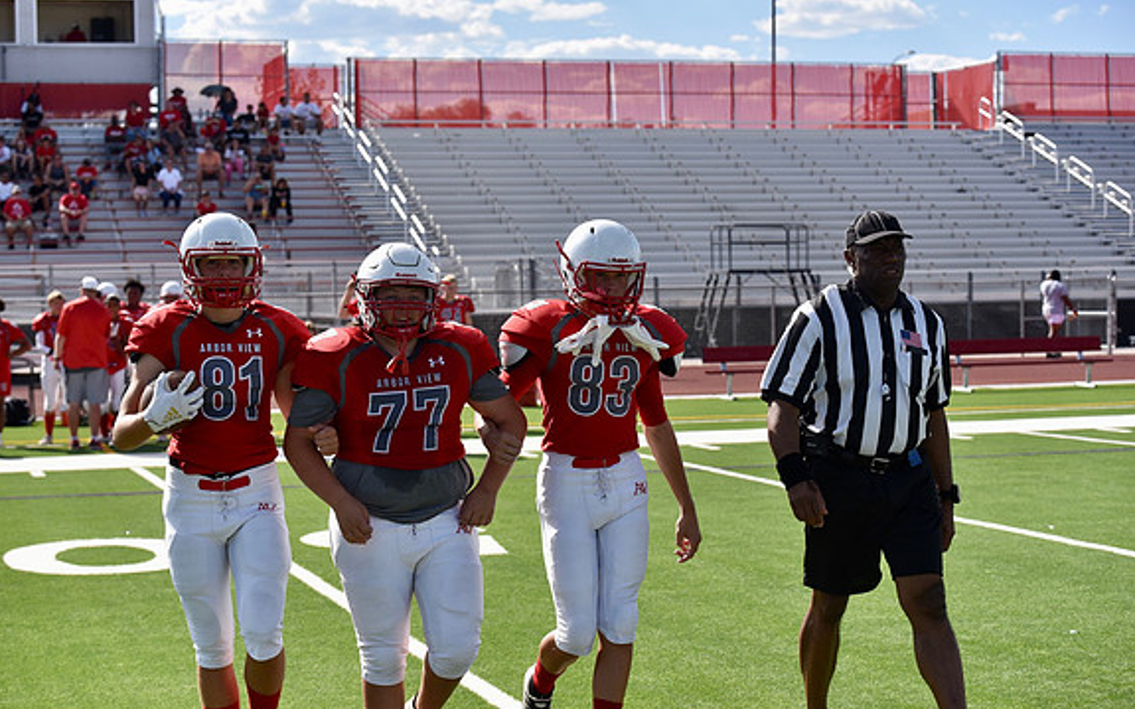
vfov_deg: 18.1
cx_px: 565
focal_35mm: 72
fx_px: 2226
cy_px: 378
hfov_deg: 28.6
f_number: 4
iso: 500
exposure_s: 1/4000
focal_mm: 70
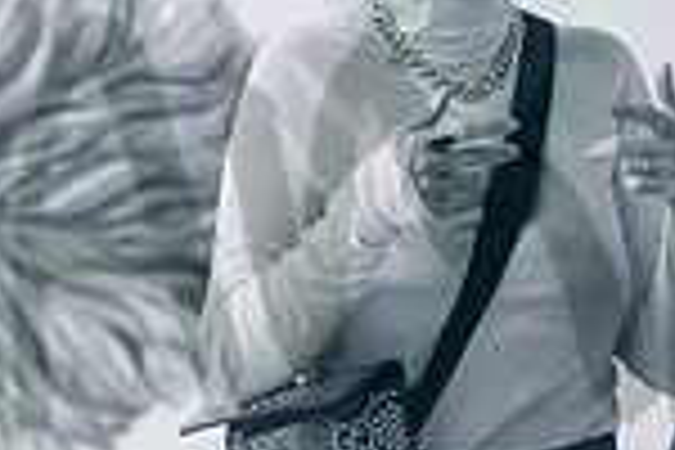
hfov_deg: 5.3
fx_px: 7237
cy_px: 214
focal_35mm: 386
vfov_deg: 3.6
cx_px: 189
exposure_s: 1/400
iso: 2000
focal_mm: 100
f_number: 2.8
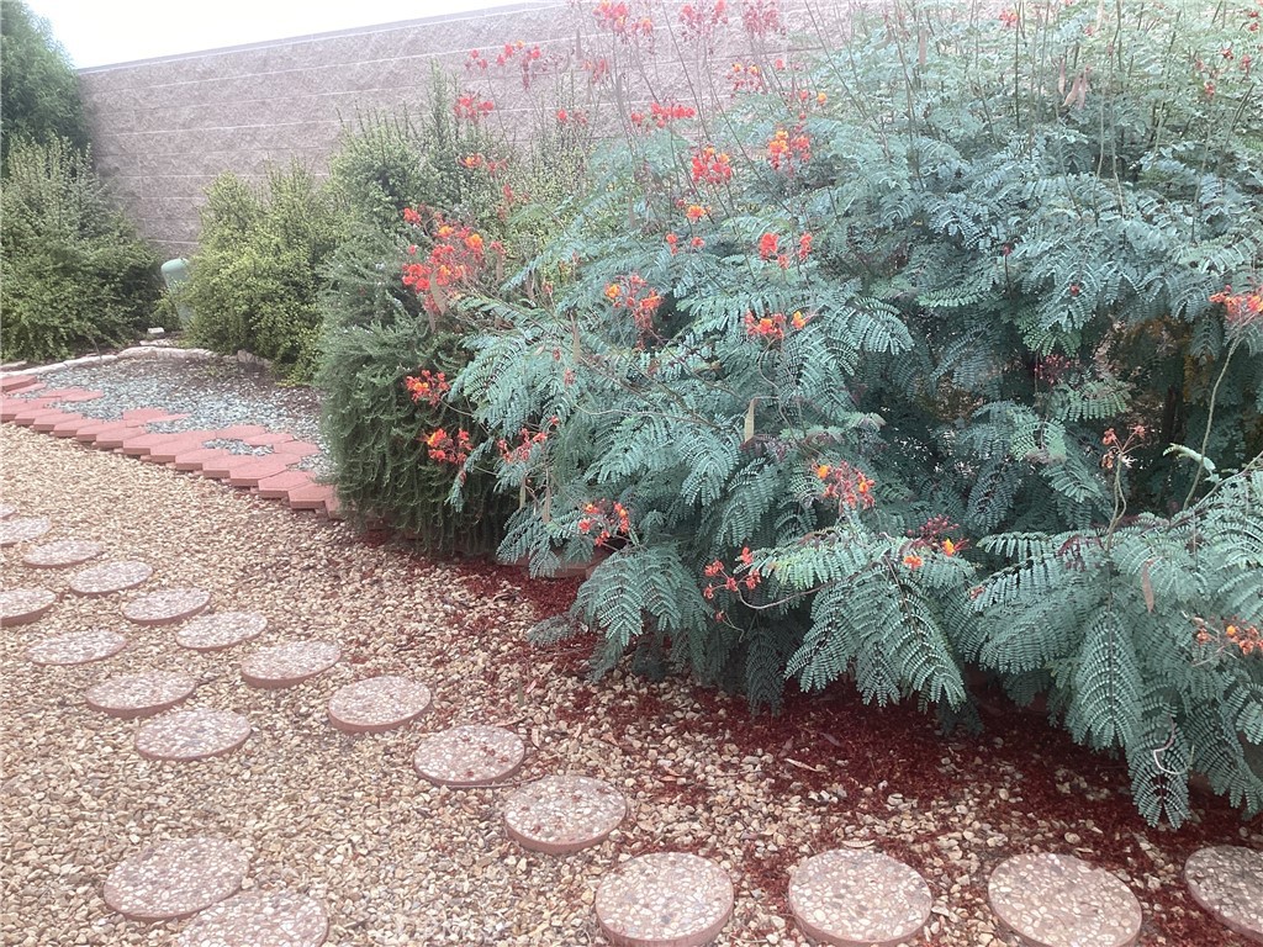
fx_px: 1131
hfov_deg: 58.4
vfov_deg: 45.4
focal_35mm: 31
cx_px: 632
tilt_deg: -14.1
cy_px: 474
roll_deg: -0.7
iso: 25
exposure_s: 1/283
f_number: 2.4
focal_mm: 3.3
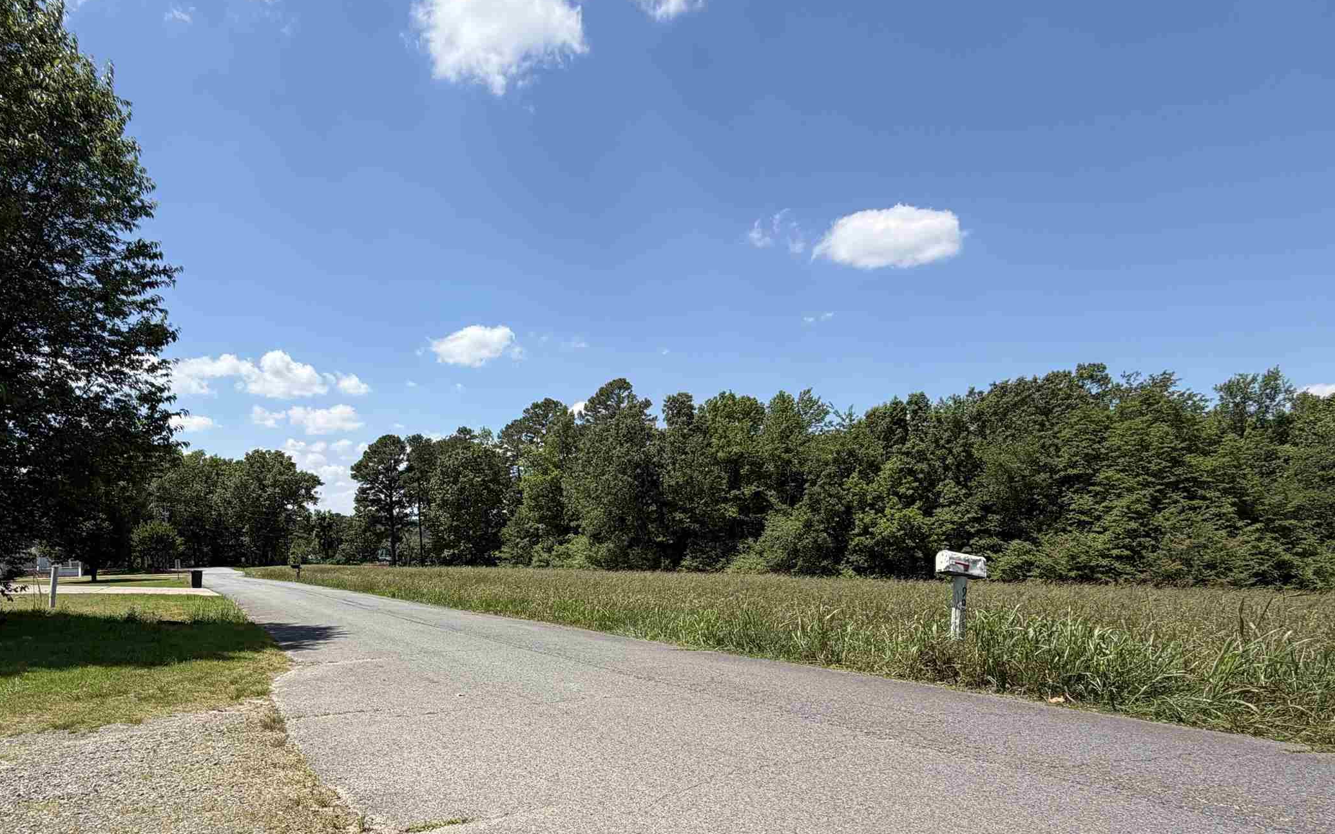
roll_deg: +0.5
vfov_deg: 53.2
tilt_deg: -4.5
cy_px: 600
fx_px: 800
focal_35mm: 22
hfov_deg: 78.4
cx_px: 512
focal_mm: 2.22
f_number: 2.2
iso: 20
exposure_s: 1/789
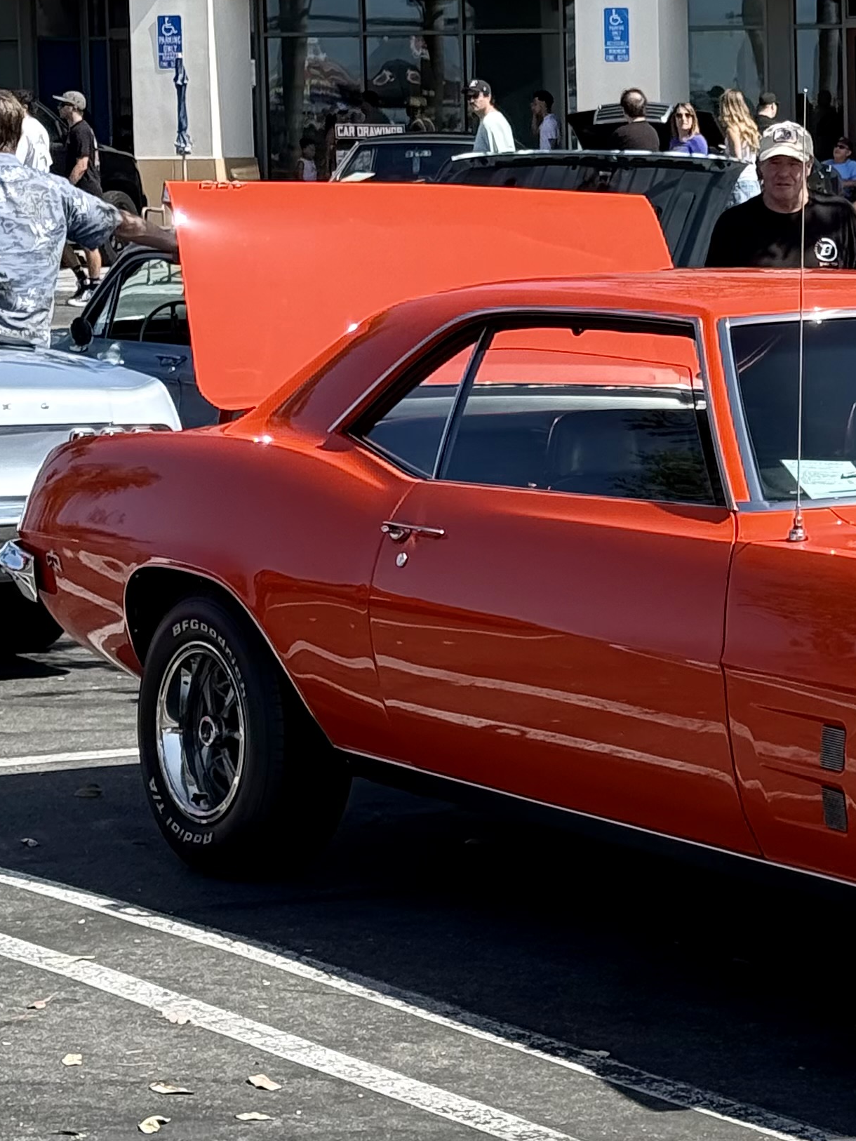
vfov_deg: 16.5
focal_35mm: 119
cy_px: 394
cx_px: 1050
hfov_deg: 12.2
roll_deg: +0.2
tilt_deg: -3.2
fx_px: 3923
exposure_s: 1/2577
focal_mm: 6.76
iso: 80
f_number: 1.78
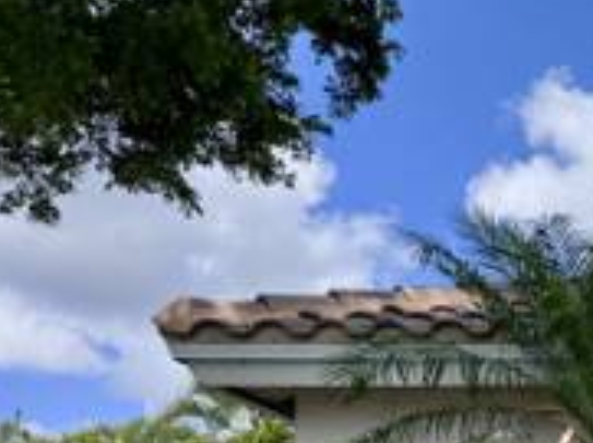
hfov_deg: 18.6
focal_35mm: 85
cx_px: 1032
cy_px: 589
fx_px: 1453
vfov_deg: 16.3
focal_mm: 6.76
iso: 80
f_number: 1.78
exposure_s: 1/4310
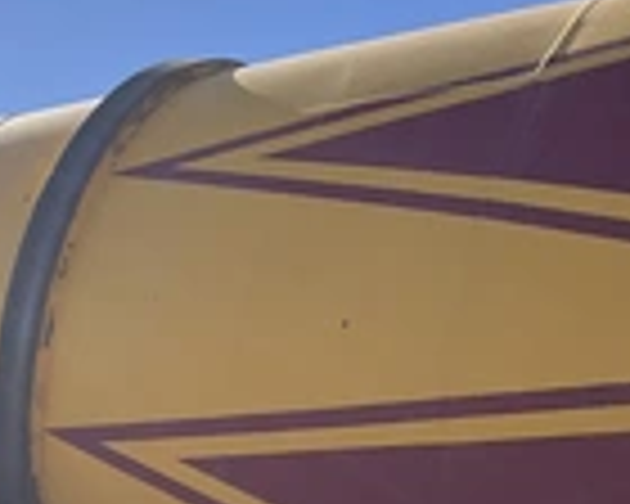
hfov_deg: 21.7
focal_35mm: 81
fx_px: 1510
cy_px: 472
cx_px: -144
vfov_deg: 18.6
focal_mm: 3
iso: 25
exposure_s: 1/1786
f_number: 1.8
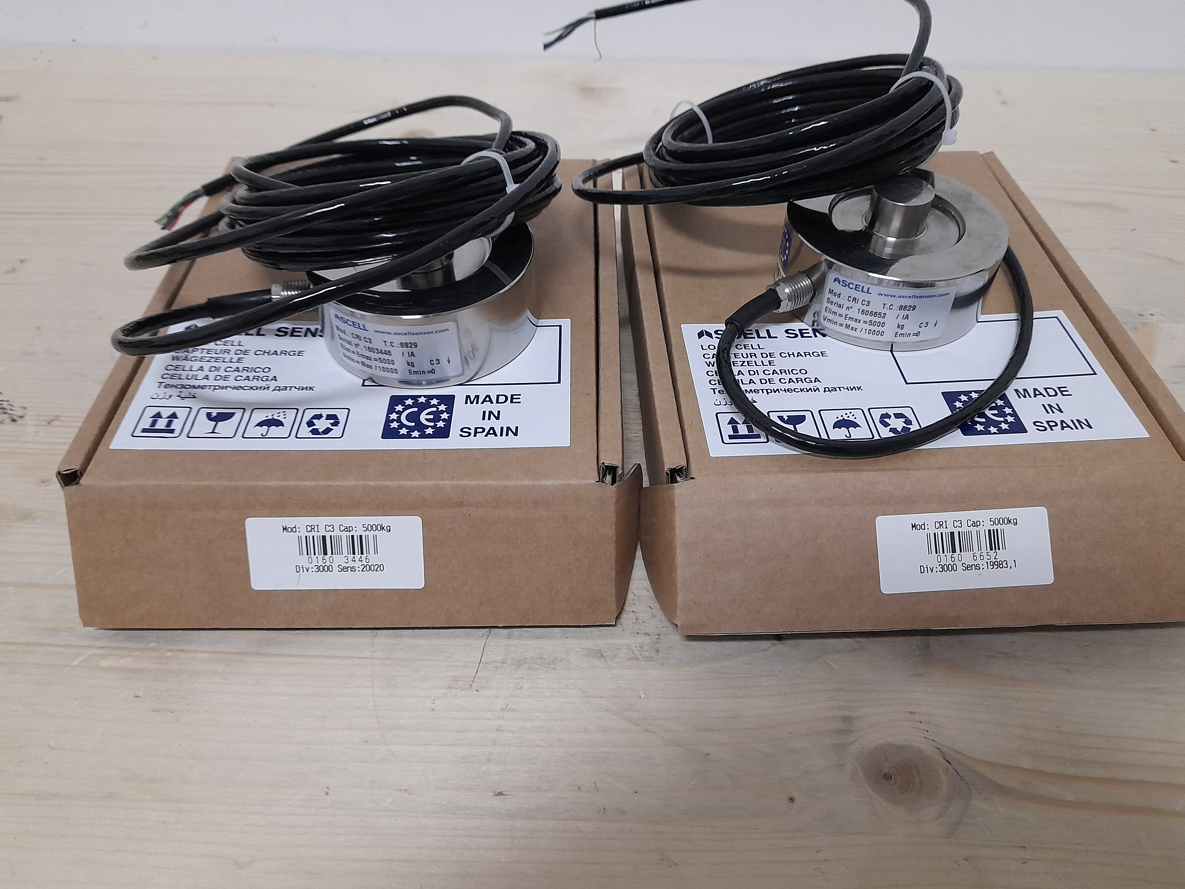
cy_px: 451
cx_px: 599
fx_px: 890
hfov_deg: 67.3
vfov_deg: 53.1
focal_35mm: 26
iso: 400
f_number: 2
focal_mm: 4.6
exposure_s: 1/50
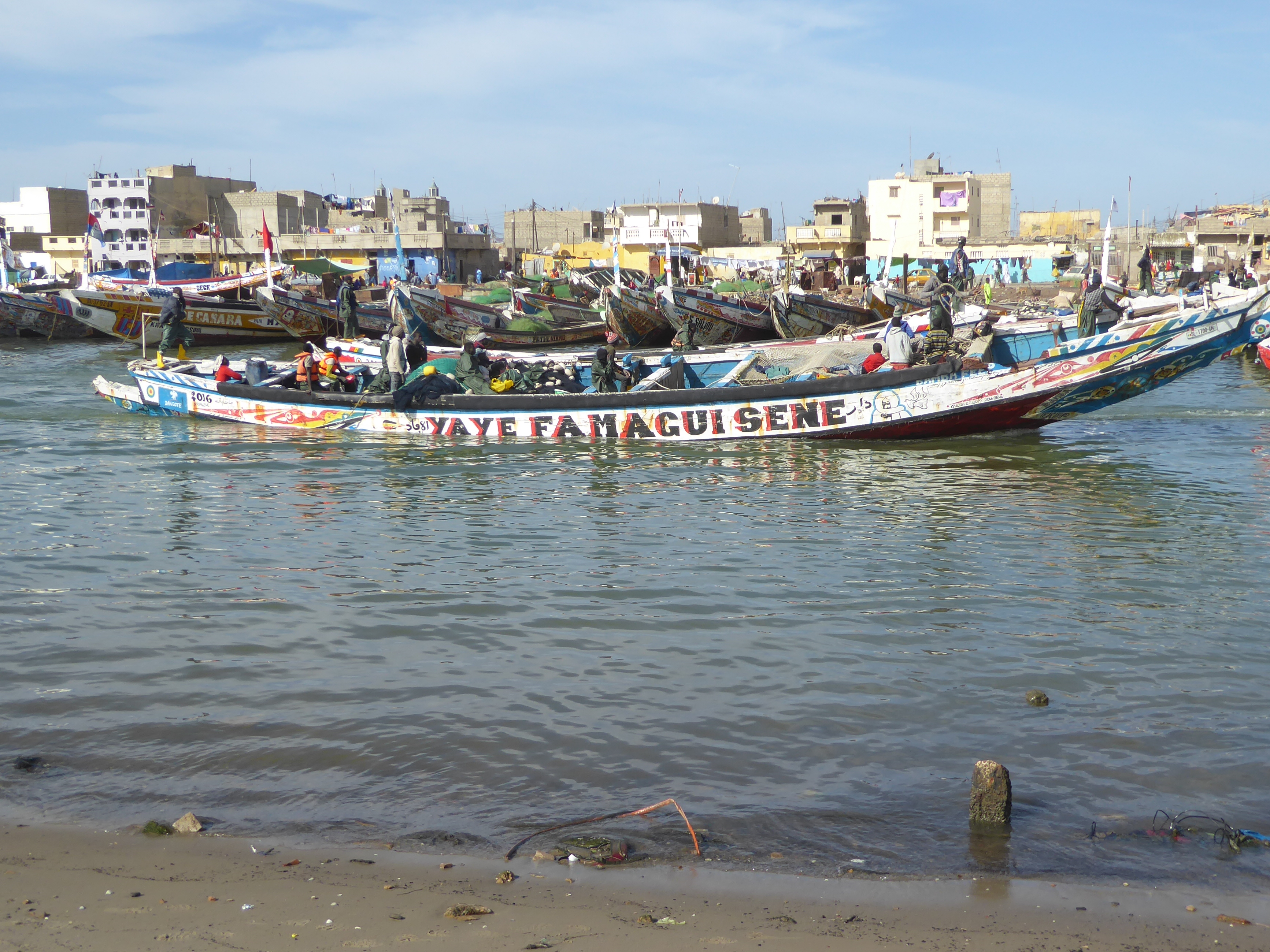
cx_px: 685
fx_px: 1651
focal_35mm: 45
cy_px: 469
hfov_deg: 42.0
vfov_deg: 32.2
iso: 80
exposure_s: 1/800
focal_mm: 6.7
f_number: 3.7
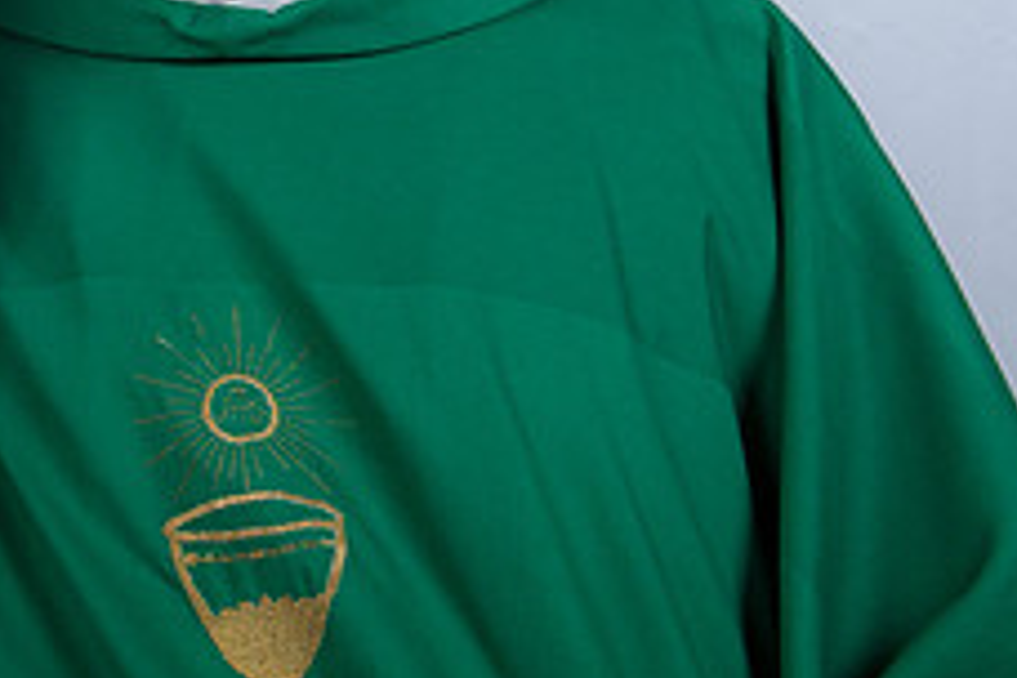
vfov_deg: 9.8
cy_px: 62
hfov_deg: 14.3
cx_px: -116
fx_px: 3955
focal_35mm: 140
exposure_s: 1/200
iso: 320
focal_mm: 55
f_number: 8
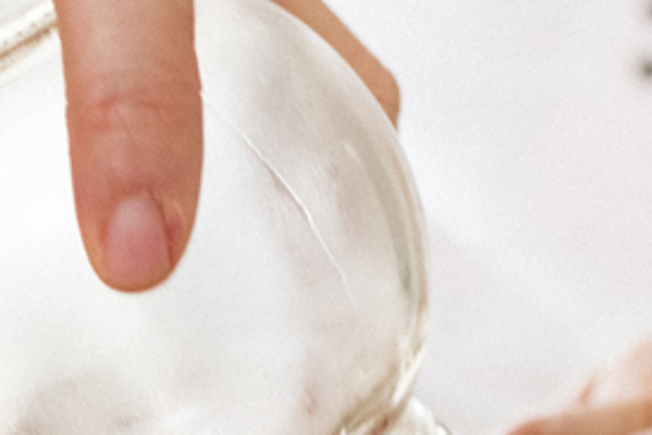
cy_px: 391
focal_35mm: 161
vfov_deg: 8.5
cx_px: -38
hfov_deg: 12.6
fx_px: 2916
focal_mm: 35
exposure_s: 1/250
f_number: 4
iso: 1250
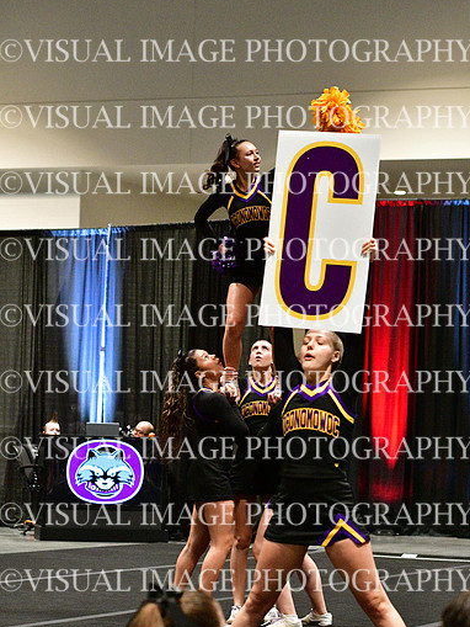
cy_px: 349
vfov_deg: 17.1
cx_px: 237
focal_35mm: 115
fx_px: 2081
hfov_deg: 12.9
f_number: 4
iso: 5000
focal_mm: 70
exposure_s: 1/400
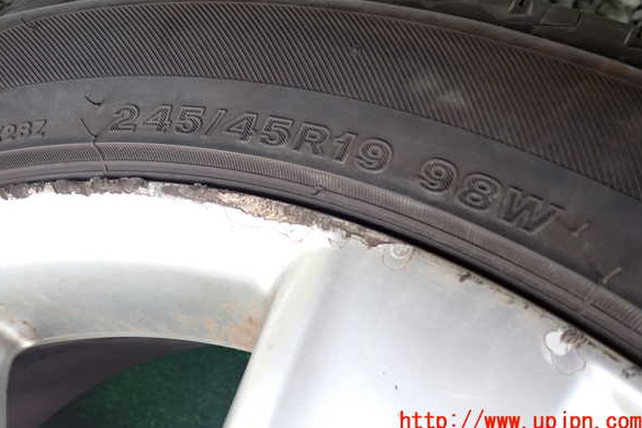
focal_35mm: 32
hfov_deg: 58.7
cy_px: 189
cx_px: 318
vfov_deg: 41.1
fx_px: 571
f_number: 2.3
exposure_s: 1/200
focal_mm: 5.4
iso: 320
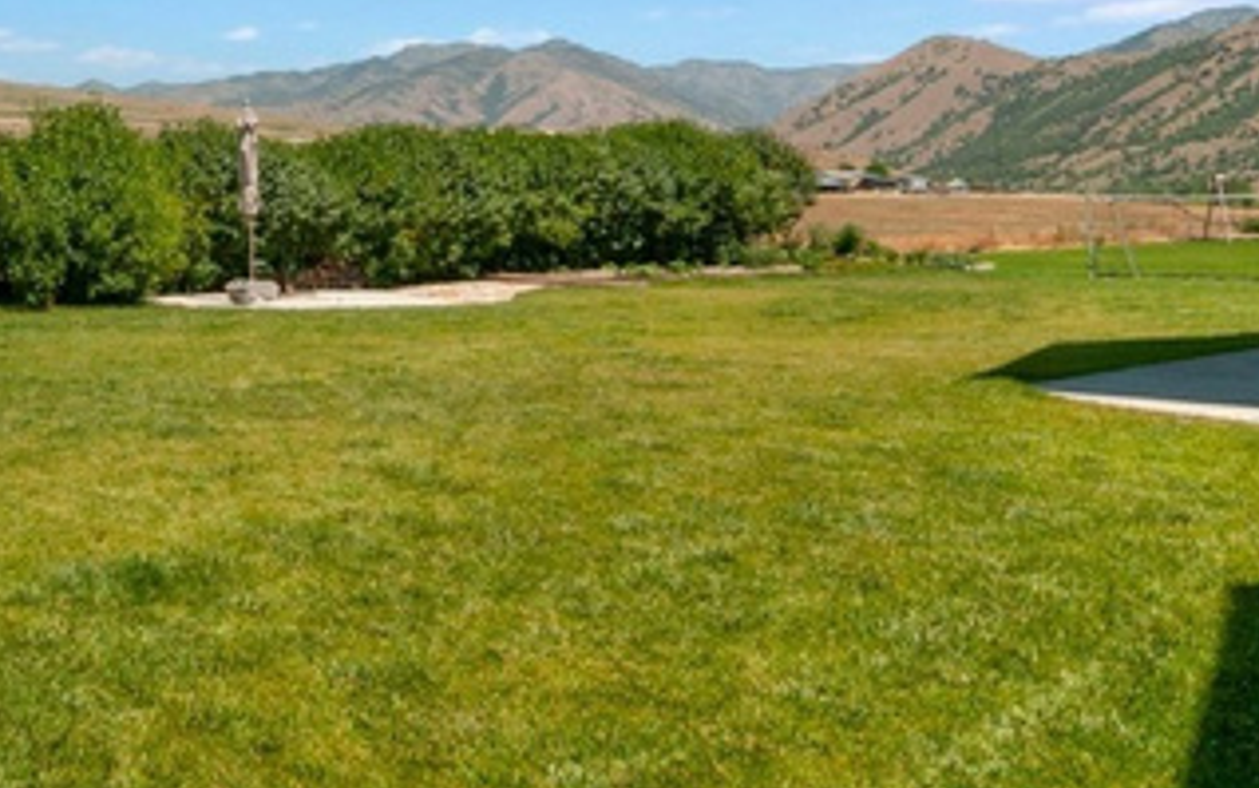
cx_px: 123
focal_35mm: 37
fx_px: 1270
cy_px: 99
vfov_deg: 32.9
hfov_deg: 47.3
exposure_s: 1/200
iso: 100
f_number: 9
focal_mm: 12
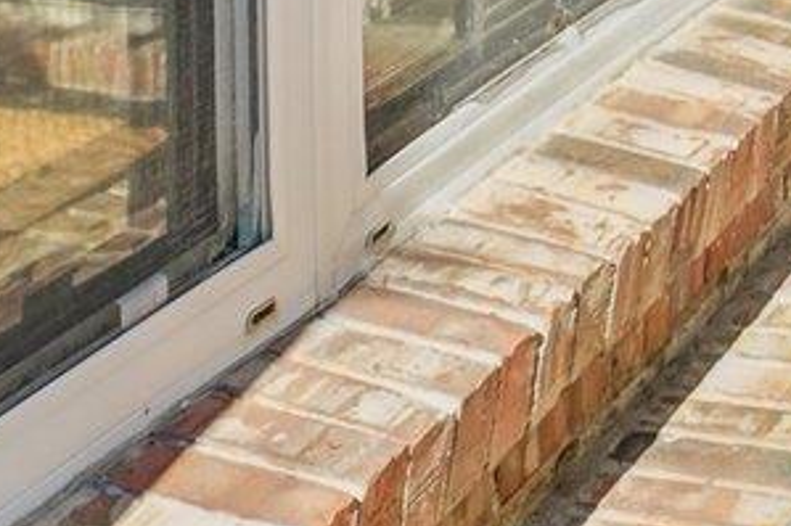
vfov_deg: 12.0
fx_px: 2108
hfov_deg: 18.6
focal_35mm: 96
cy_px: -649
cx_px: 1209
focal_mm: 14
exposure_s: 1/125
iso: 400
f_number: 8
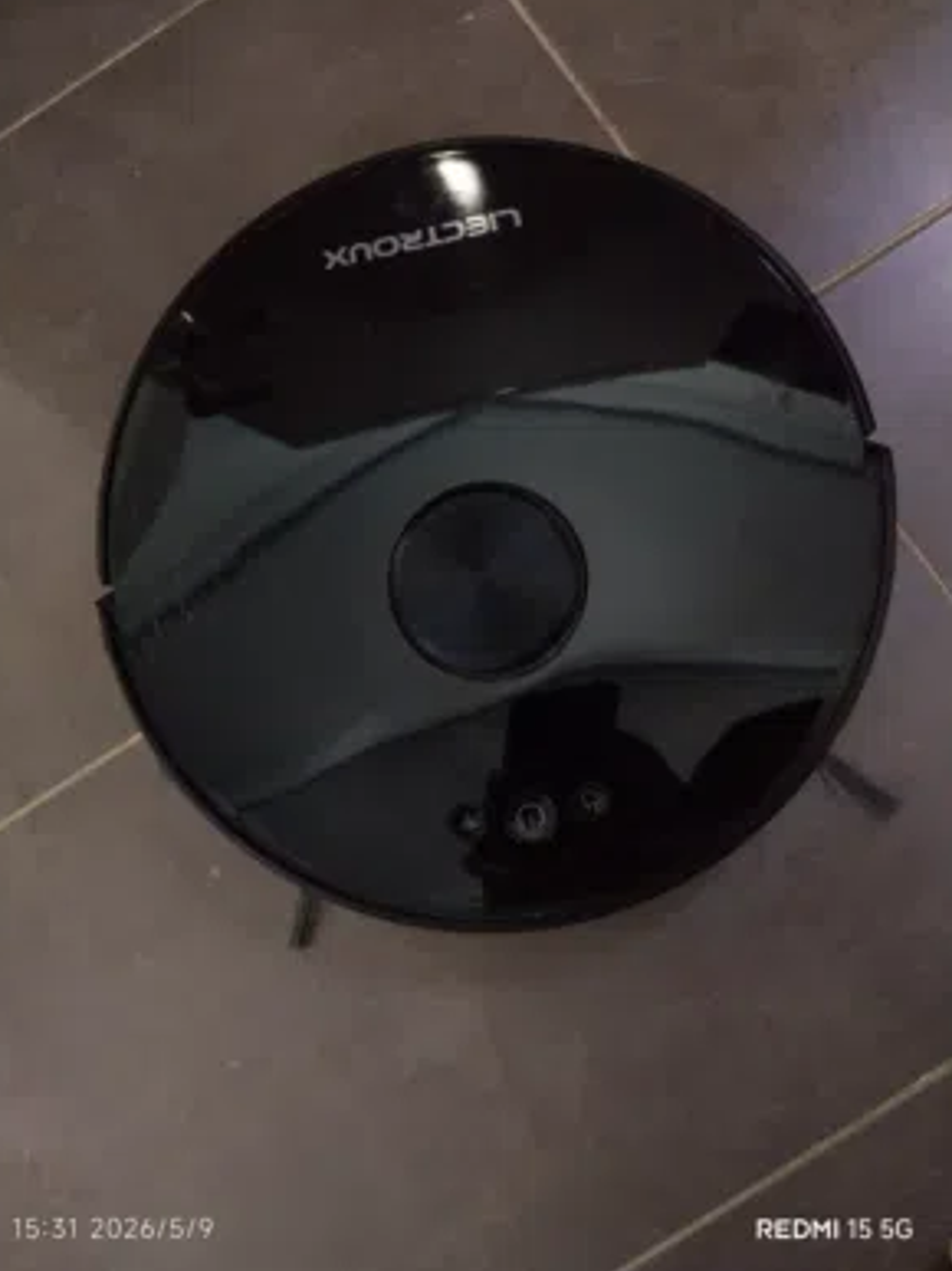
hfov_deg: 46.8
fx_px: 1101
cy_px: 624
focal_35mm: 30
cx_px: 463
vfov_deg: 60.0
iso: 800
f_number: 1.8
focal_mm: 4.22
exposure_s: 1/20
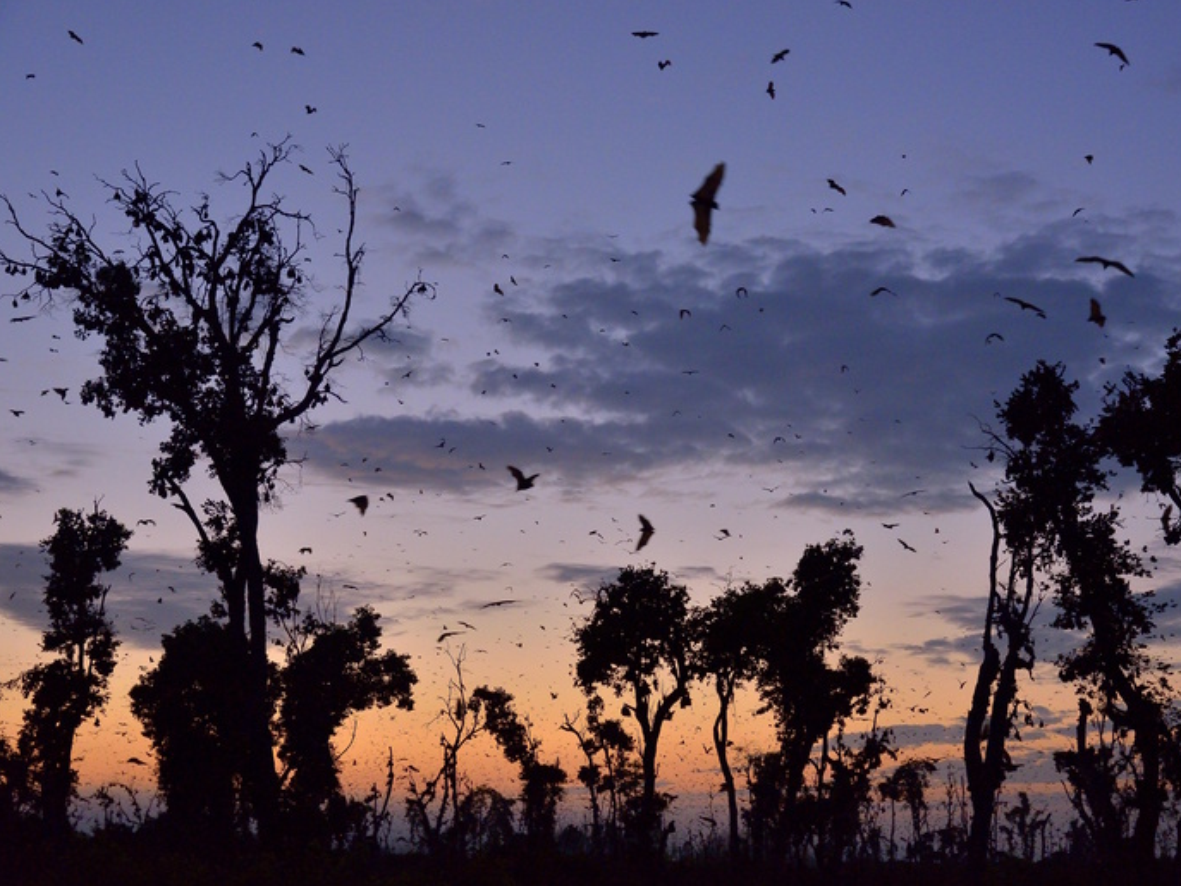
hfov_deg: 34.3
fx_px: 1910
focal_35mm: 56
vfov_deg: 26.1
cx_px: 682
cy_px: 451
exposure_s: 1/125
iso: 3200
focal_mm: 50
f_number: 5.6
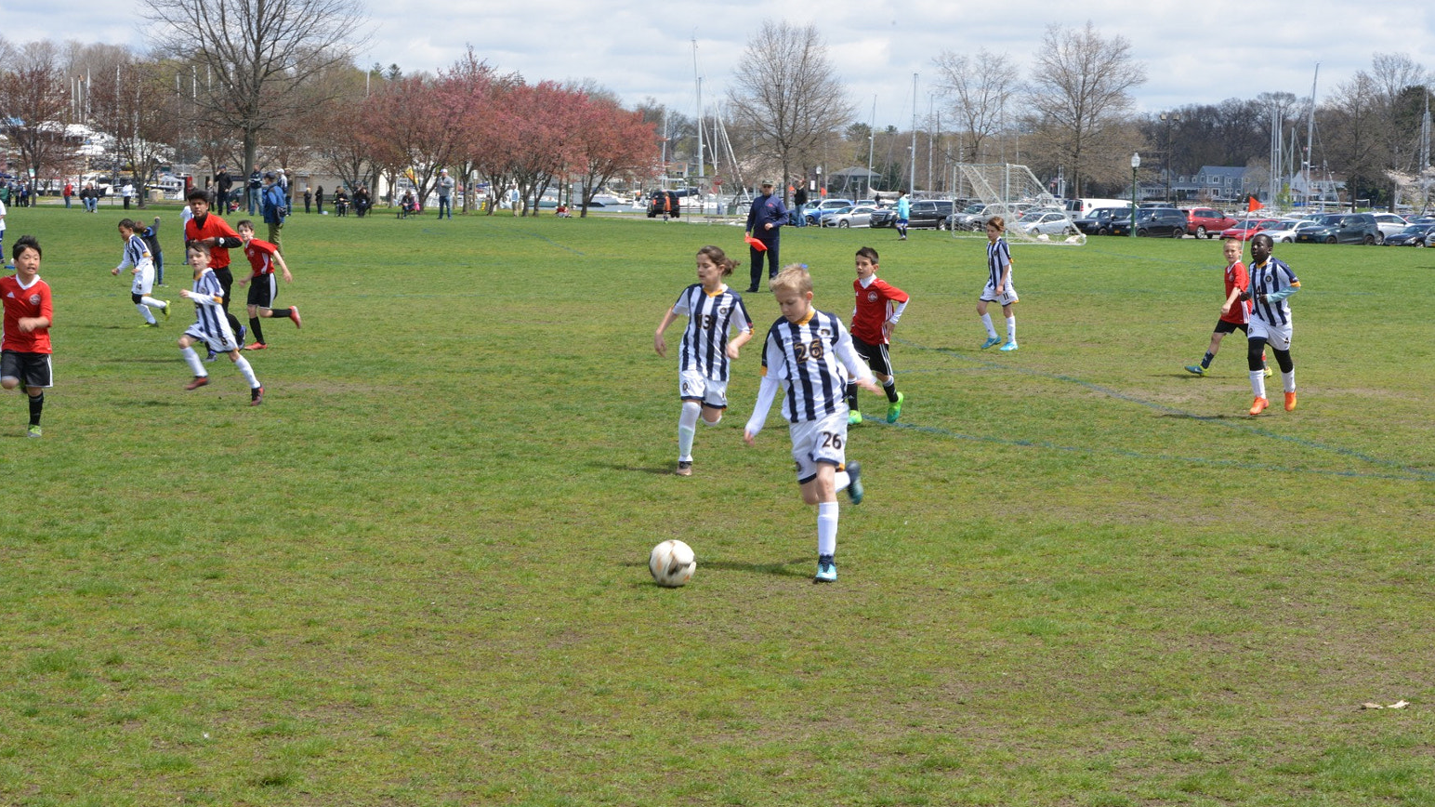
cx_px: 692
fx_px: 2891
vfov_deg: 15.9
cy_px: 474
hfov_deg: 27.9
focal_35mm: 76
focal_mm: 70
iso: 720
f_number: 22
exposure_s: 1/125
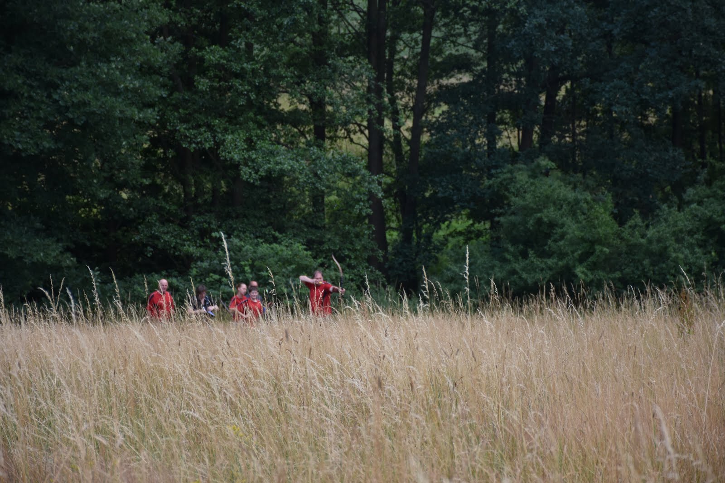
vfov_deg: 9.6
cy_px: 242
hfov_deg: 14.4
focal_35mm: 142
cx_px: 362
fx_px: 2870
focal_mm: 95
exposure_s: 1/250
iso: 160
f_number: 5.3
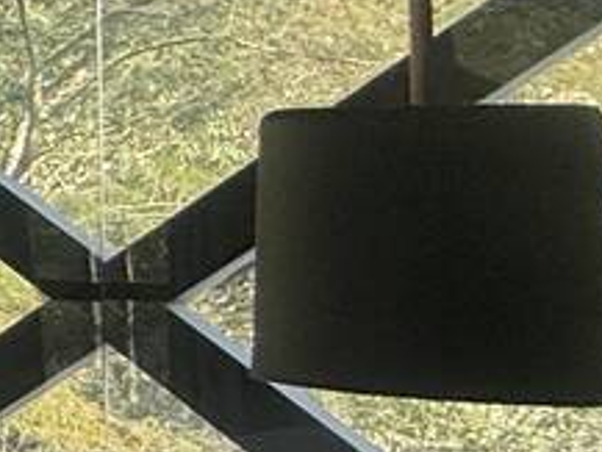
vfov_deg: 15.9
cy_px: 136
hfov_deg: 10.6
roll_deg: -0.1
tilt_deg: +2.2
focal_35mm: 93
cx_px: -1334
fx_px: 1618
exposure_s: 1/300
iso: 50
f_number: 2.2
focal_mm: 2.22
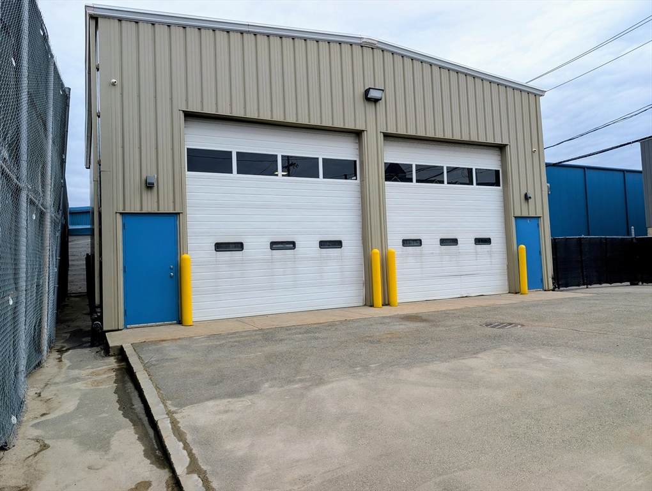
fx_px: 453
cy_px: 246
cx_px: 326
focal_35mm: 24
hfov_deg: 71.5
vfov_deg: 56.9
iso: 22
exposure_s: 1/630
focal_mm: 6.9
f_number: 1.68
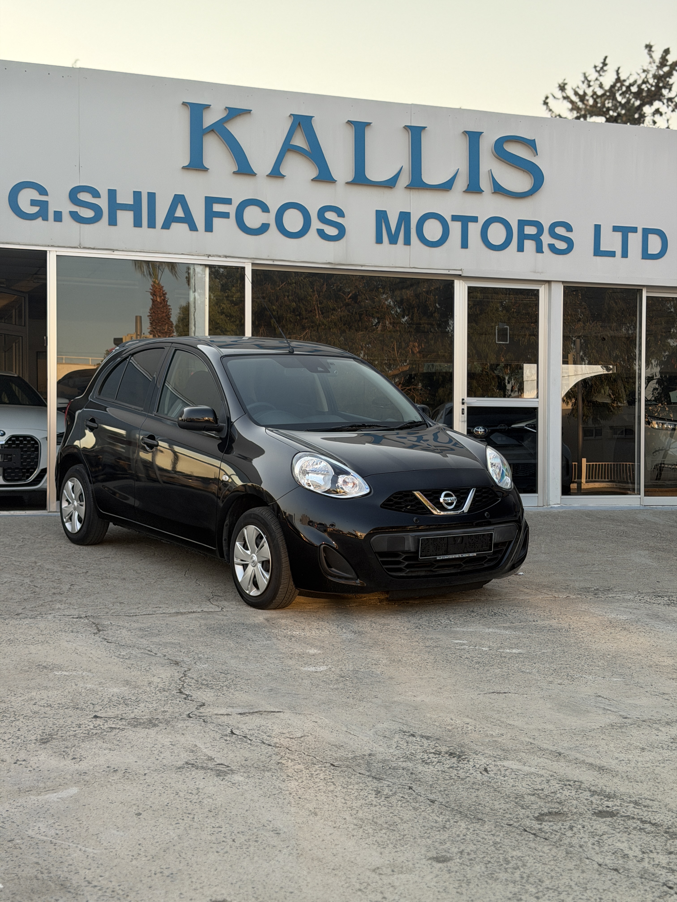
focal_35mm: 48
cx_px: 338
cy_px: 451
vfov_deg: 39.7
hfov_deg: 30.3
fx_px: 1252
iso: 80
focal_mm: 6.76
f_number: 1.78
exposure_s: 1/388
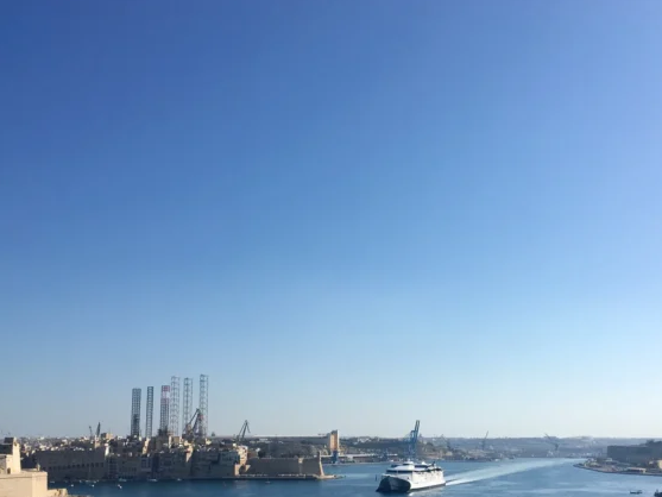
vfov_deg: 35.7
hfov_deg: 46.8
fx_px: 765
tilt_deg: +9.0
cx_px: 355
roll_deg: -0.9
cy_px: 320
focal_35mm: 40
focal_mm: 4.15
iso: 25
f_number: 2.2
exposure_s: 1/3077
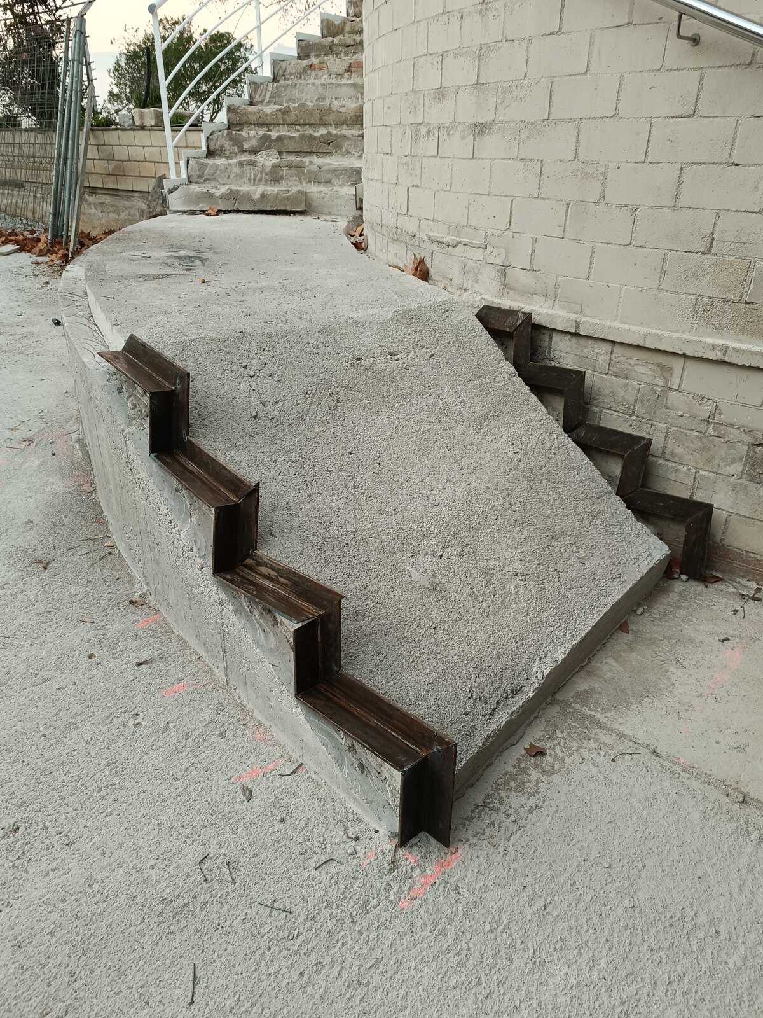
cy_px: 509
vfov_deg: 71.6
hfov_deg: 56.8
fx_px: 705
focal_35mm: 24
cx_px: 382
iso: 1138
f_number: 1.65
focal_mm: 6.14
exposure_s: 1/50
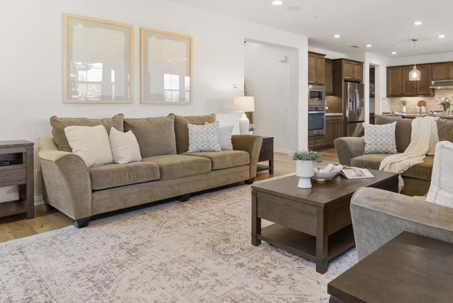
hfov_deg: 70.0
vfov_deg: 50.5
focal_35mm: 25
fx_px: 315
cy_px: 103
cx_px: 291
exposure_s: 1/5
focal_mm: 16
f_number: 8
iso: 500
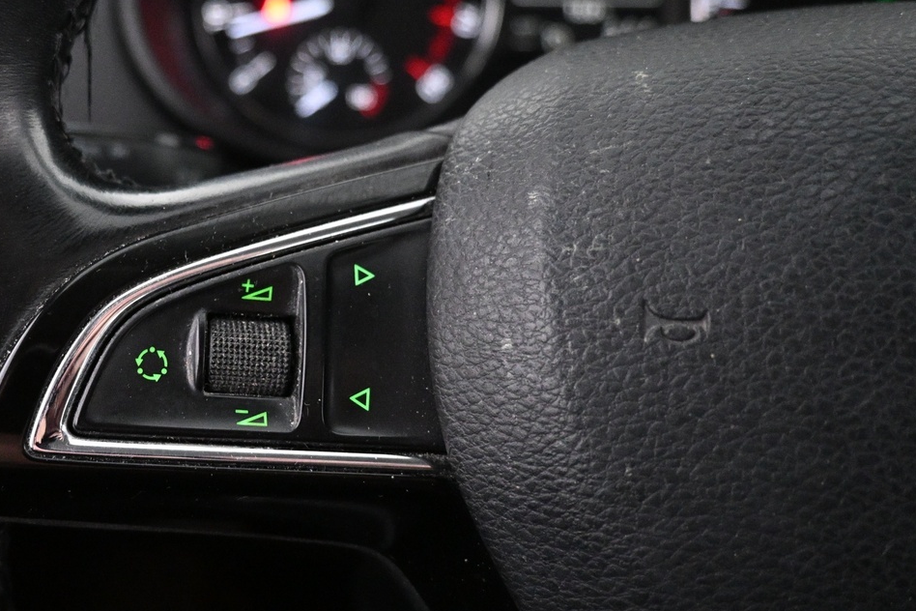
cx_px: 173
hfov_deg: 44.9
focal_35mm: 41
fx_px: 1043
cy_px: 258
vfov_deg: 32.6
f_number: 3.5
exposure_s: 1/50
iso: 4000
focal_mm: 16
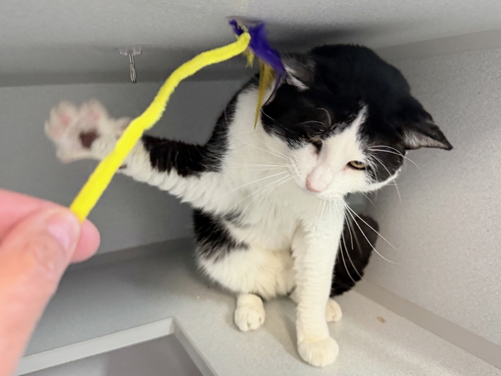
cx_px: 250
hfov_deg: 71.6
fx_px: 347
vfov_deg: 56.8
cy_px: 188
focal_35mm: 24
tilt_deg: -11.2
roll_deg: +2.3
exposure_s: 1/40
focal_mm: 6.76
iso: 640
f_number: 1.78
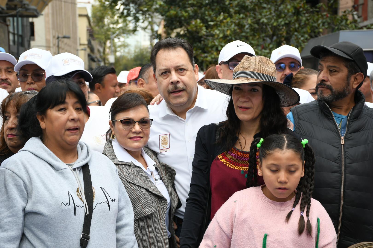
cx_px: 186
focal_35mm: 75
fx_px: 777
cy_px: 124
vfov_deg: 18.2
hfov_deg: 27.0
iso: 200
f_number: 5.6
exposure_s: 1/125
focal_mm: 50
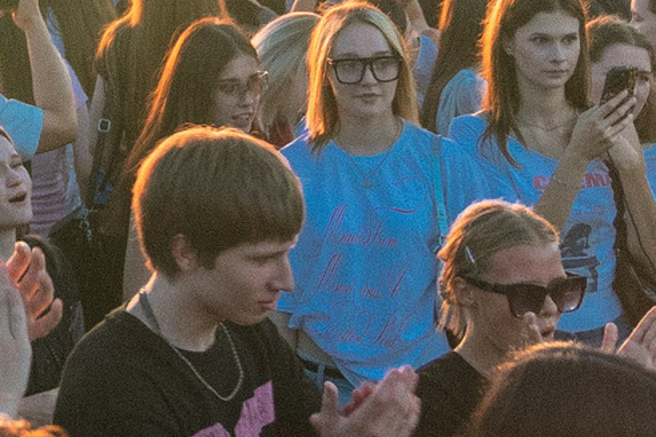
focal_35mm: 150
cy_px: -277
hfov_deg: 12.9
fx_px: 2732
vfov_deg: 8.9
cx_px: -363
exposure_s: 1/125
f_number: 2.8
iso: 1000
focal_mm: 28
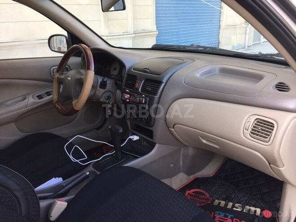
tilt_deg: -20.9
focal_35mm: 29
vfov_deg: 48.2
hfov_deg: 61.7
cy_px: 111
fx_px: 248
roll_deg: +1.5
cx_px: 148
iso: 40
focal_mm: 4.15
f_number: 2.2
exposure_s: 1/100
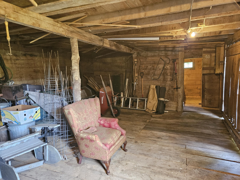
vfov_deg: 58.9
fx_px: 159
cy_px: 90
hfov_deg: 73.9
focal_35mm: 23
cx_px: 120
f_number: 1.8
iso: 640
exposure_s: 1/30
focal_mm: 5.4
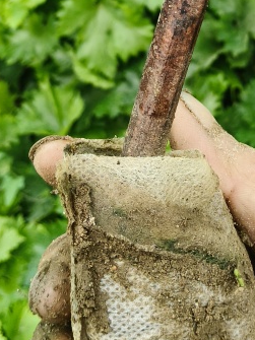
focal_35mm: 86
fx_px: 845
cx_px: 198
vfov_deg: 20.6
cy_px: -114
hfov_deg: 17.0
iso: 100
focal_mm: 3.96
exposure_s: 1/120
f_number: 1.8
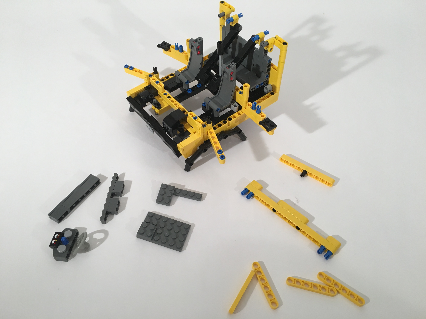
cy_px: 160
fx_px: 357
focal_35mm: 29
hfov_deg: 61.7
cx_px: 213
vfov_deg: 48.2
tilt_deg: -47.8
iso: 25
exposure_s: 1/40
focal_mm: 4.15
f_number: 2.2
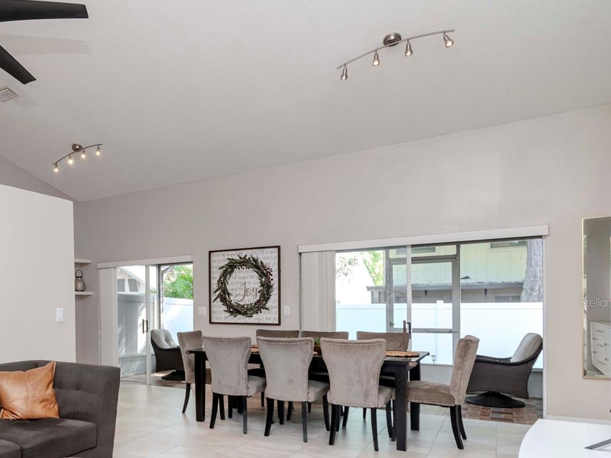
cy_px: 302
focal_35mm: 26
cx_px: 138
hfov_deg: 63.0
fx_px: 455
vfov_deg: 52.5
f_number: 6.3
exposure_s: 1/40
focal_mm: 11
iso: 800
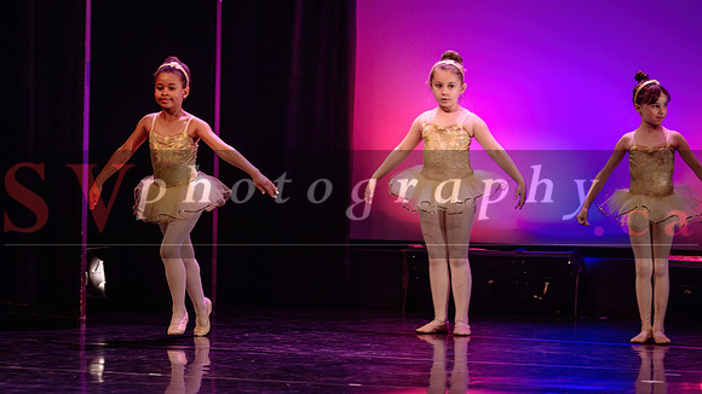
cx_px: 247
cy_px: 139
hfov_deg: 11.3
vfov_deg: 6.4
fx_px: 3539
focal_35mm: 190
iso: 1600
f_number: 2.8
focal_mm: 140
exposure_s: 1/250
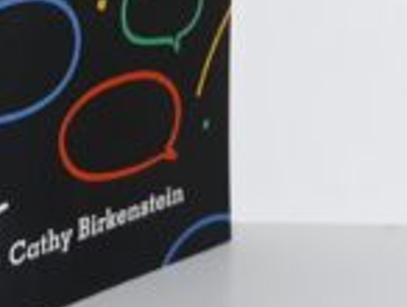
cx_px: -33
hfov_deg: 16.6
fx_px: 1354
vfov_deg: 12.3
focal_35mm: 115
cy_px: -148
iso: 40
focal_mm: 3.7
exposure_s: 1/120
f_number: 1.7
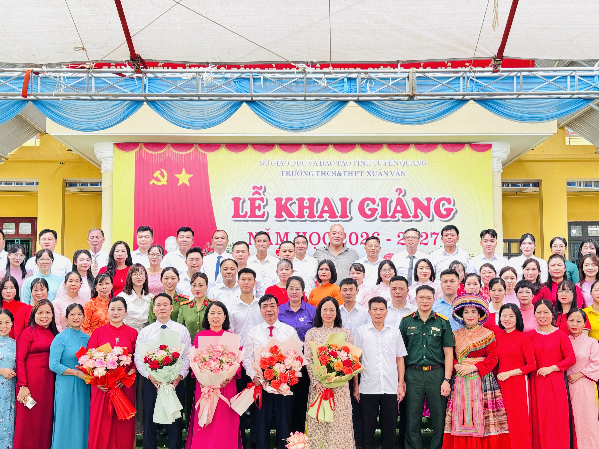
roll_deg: -0.1
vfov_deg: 30.3
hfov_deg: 39.7
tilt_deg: +4.9
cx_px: 300
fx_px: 831
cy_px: 224
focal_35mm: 48
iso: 100
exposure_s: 1/119
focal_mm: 6.76
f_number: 1.78
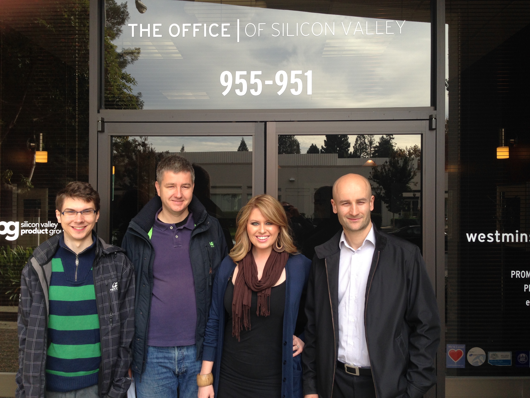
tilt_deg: +0.2
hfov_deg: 55.4
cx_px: 265
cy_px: 199
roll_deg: -1.0
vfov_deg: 42.9
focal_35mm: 33
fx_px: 505
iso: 50
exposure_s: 1/184
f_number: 2.4
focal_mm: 4.12
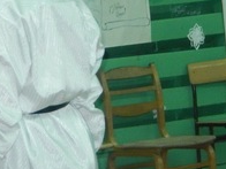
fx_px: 1815
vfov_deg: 5.3
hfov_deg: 7.1
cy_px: 3
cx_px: -30
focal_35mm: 278
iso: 1600
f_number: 5.3
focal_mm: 18.9
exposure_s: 1/30
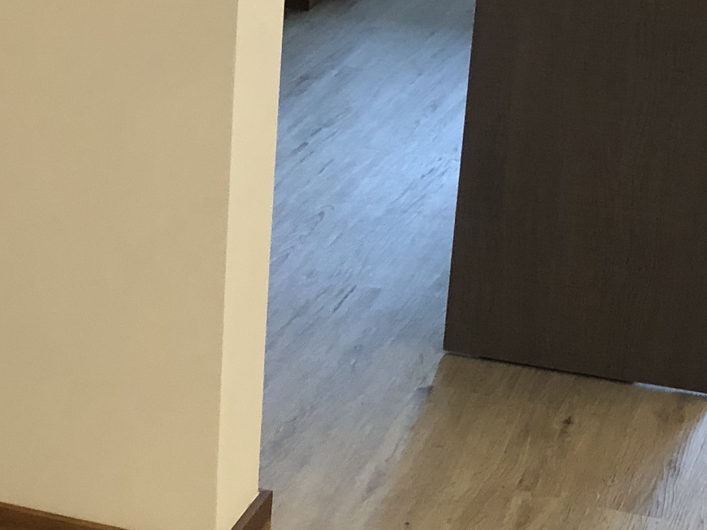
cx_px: 44
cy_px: 363
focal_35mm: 104
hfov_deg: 18.5
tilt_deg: -21.8
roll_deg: -0.7
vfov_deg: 14.2
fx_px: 2124
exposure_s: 1/15
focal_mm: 4
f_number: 1.8
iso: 80
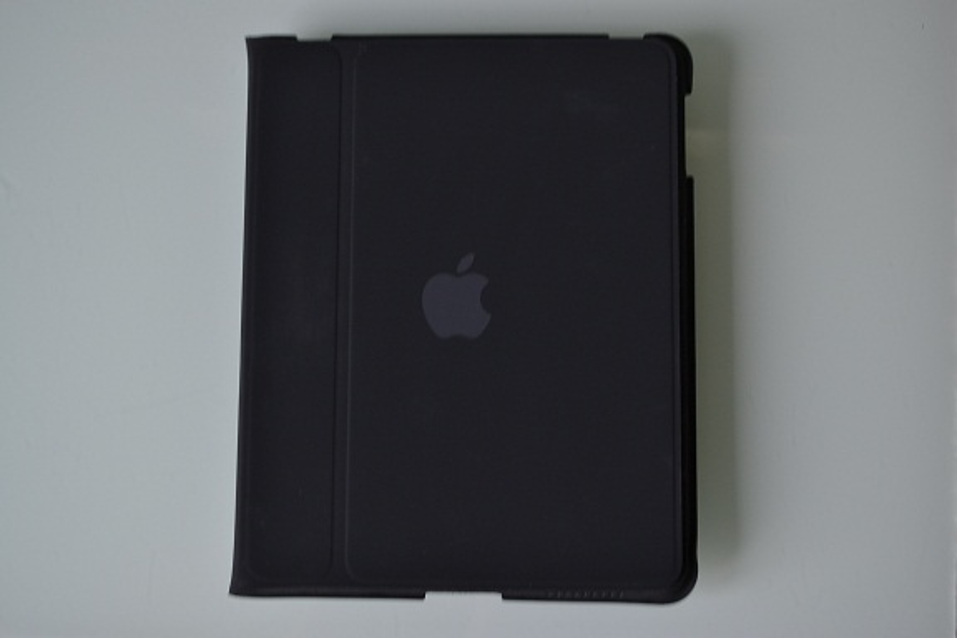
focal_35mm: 52
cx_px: 478
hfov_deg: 37.9
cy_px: 319
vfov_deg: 25.8
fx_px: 1396
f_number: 5
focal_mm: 35
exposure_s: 1/8
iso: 200
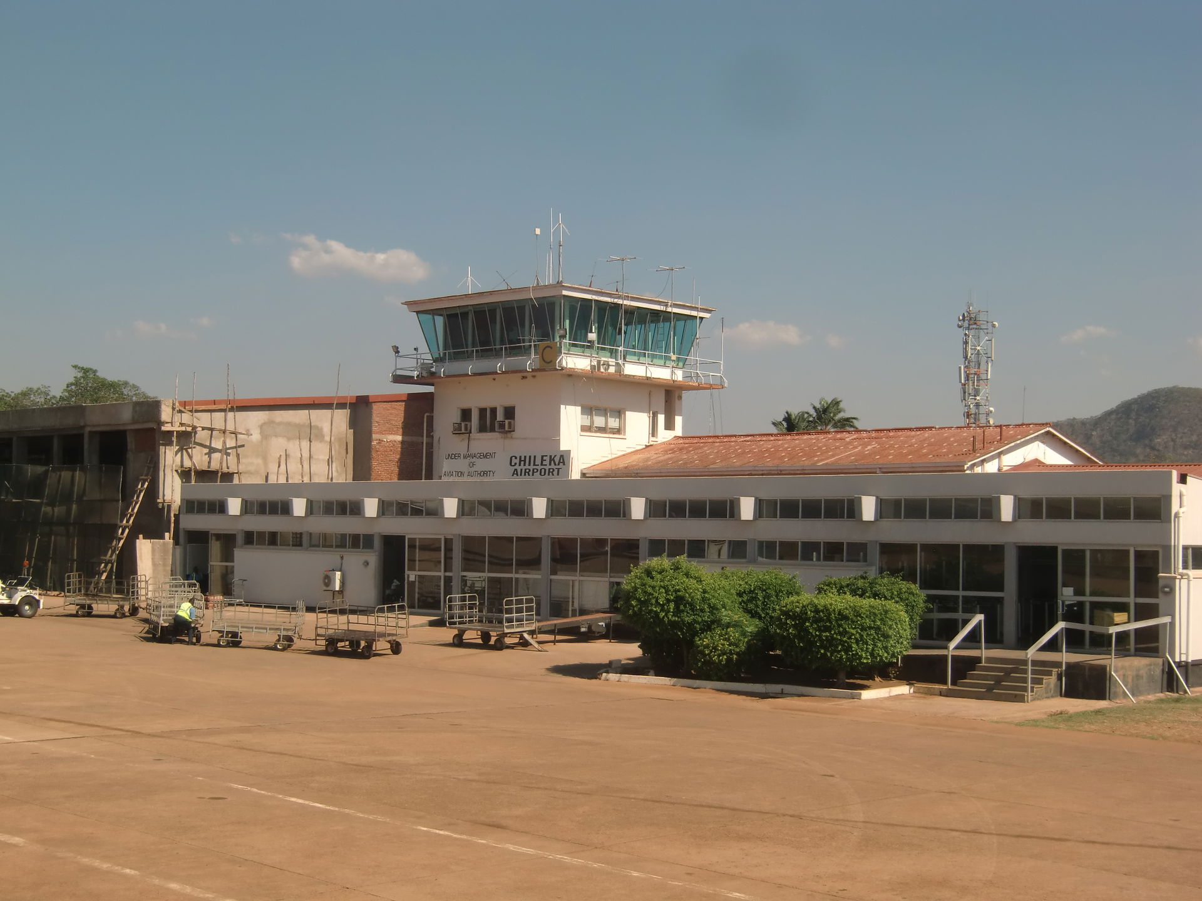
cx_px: 601
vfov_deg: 30.9
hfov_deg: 40.4
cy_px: 450
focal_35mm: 47
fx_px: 1632
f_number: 4
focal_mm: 8.4
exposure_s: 1/500
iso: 64
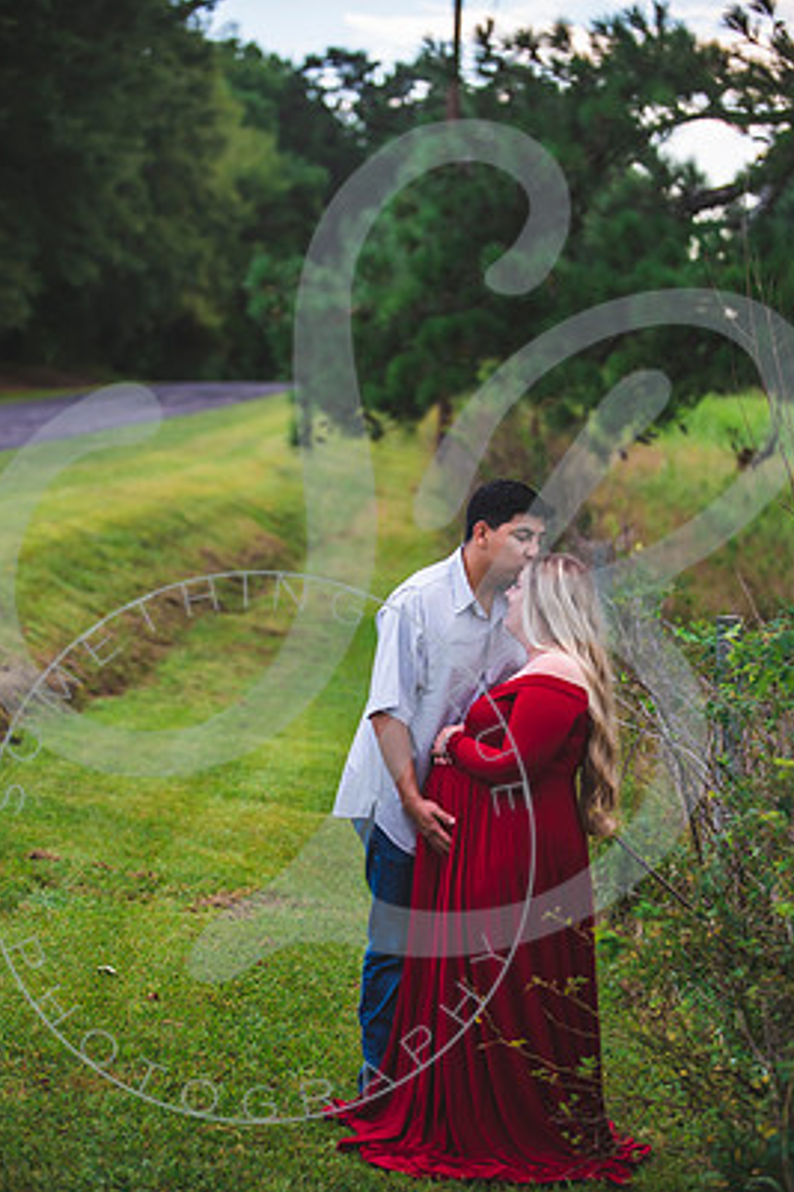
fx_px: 3344
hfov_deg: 13.5
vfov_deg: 20.2
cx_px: 393
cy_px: 621
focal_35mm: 101
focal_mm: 90
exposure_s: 1/320
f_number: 2.8
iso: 200
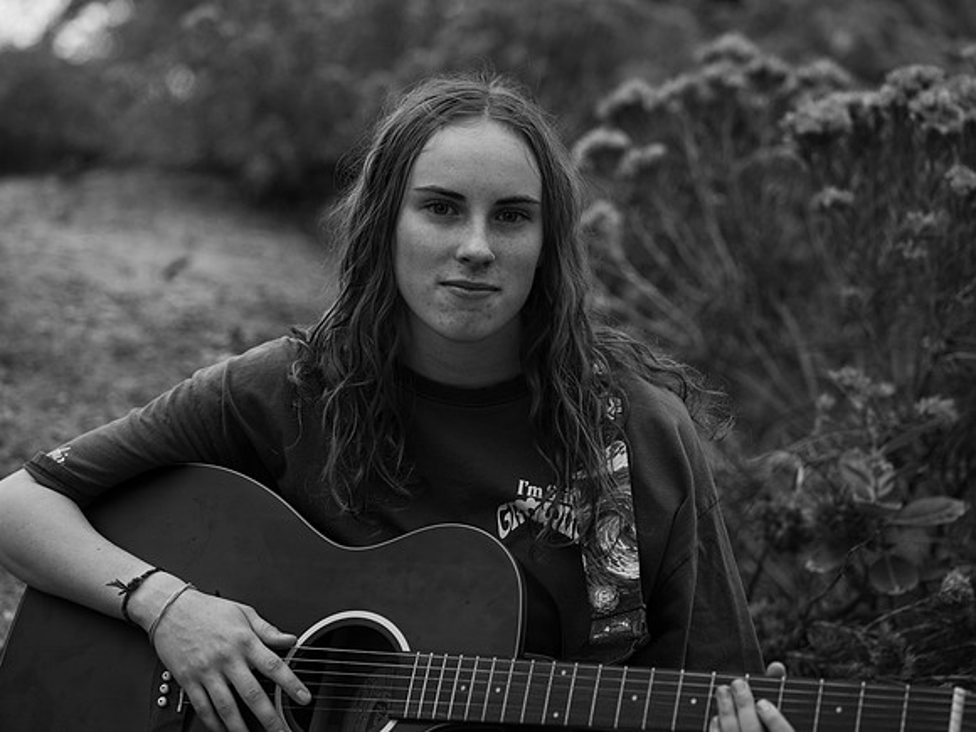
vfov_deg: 16.1
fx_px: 2594
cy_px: 366
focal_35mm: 92
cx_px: 488
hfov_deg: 21.3
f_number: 3.2
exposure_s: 1/250
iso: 800
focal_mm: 85
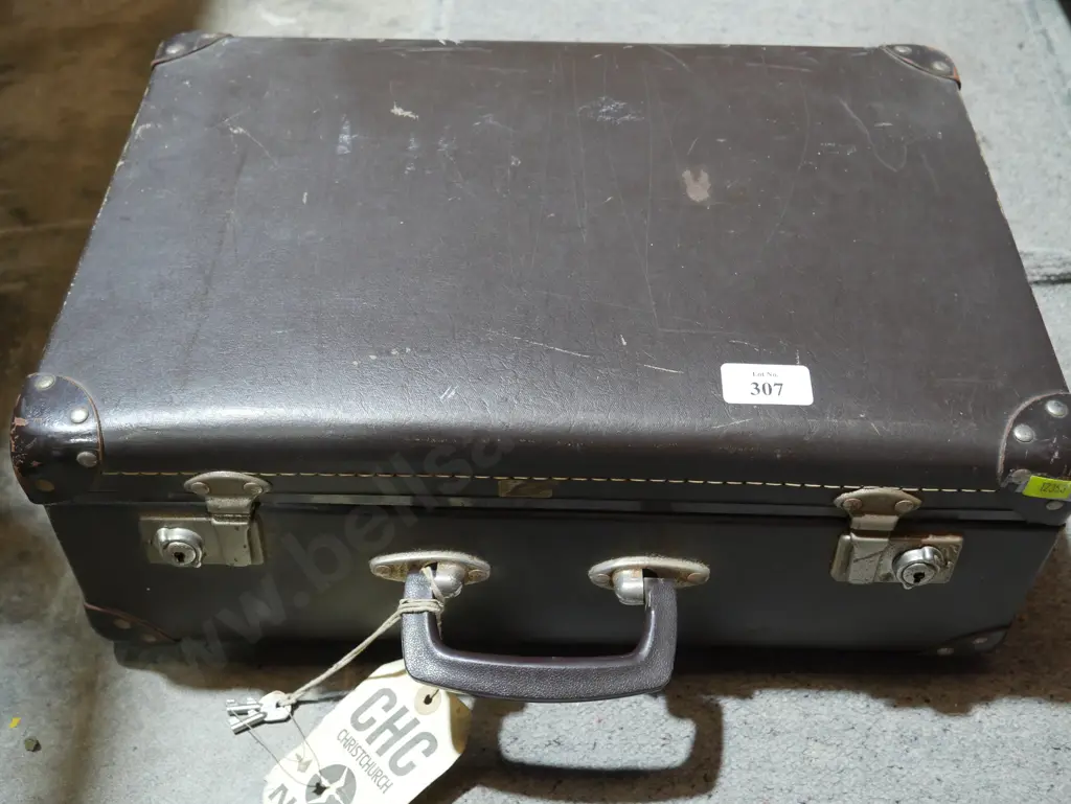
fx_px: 1238
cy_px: 402
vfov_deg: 36.0
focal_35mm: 40
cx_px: 536
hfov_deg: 46.8
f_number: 4.5
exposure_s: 1/60
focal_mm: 20
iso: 1250
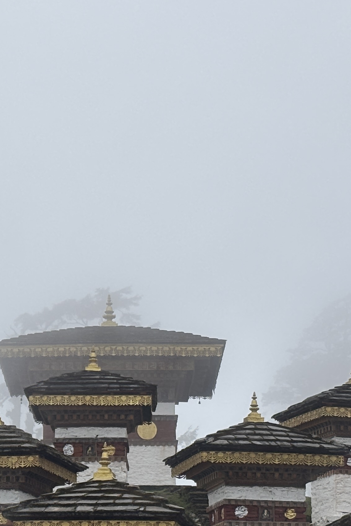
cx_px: 11
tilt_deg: +13.1
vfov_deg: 16.0
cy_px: 338
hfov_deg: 10.6
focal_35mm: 128
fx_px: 1872
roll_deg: -1.5
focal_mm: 5.96
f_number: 1.6
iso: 40
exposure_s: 1/3413
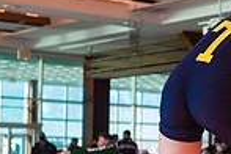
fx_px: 885
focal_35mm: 138
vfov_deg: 9.9
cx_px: 336
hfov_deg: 14.0
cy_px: 108
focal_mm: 35
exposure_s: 1/400
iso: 400
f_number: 3.5
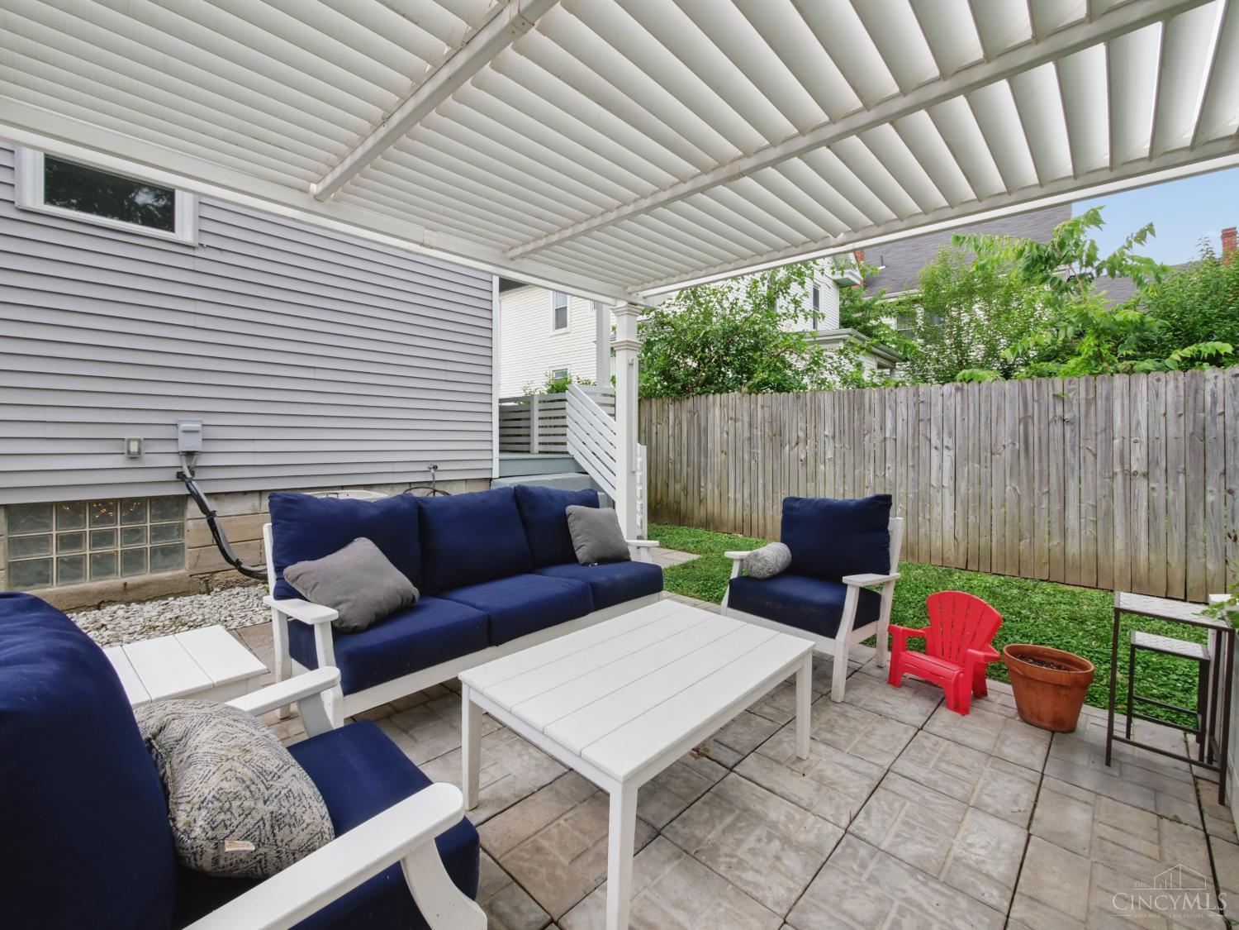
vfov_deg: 85.7
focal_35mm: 14
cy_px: 465
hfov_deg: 102.1
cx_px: 620
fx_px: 501
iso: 200
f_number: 10
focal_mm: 7
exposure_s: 1/80
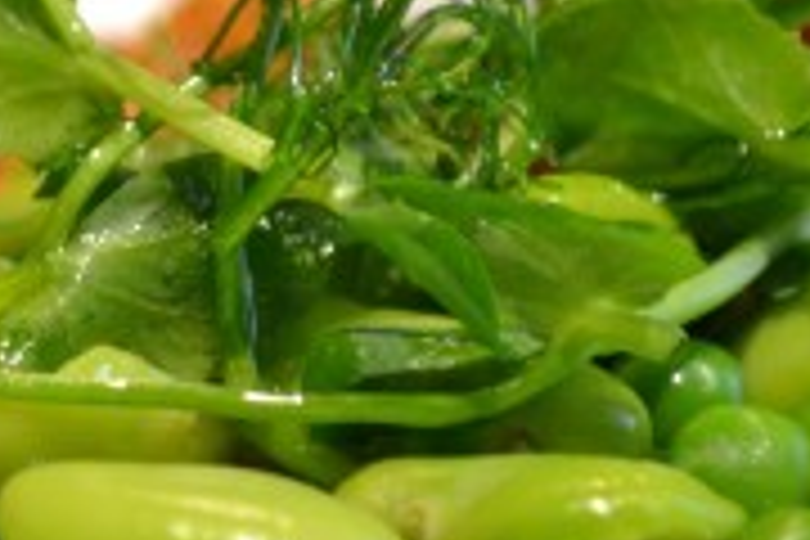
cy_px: 187
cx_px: -122
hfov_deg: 8.7
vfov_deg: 5.9
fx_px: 5274
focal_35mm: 234
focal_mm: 55
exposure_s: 1/15
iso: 560
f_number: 5.6
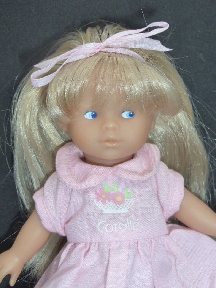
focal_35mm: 43
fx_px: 358
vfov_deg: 43.8
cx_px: 108
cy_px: 144
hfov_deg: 33.6
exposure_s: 1/60
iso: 160
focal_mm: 7.4
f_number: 3.9
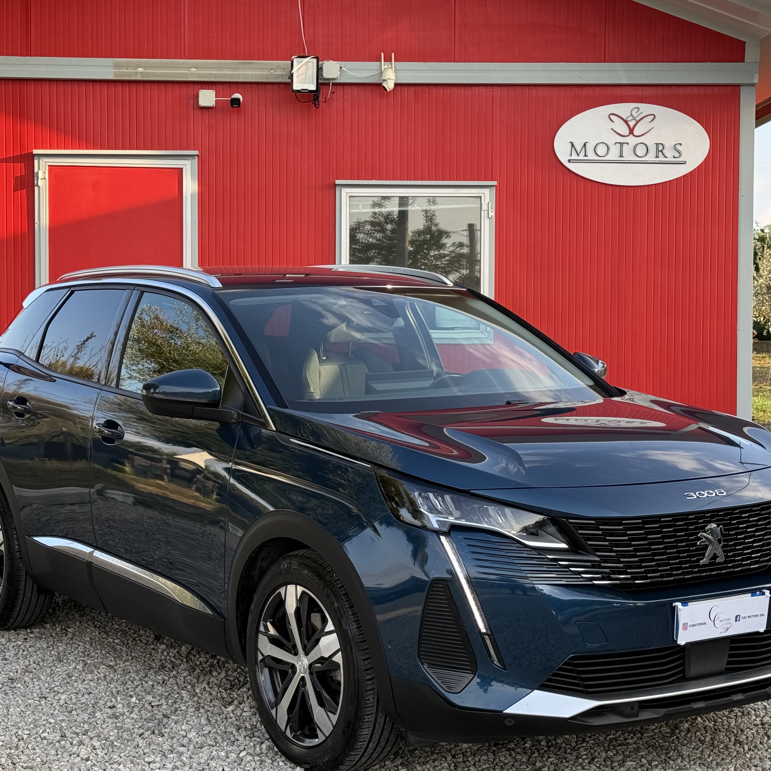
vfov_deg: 27.3
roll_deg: -0.3
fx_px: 1588
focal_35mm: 63
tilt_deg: +0.1
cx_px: 344
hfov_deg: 27.3
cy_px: 372
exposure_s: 1/499
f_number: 1.78
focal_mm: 6.76
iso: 100
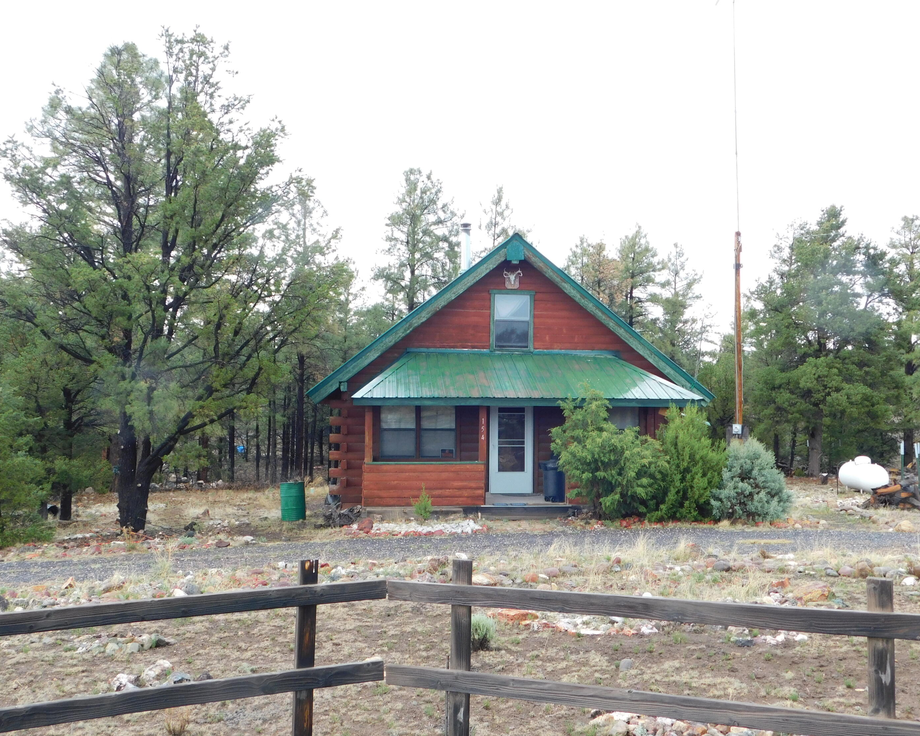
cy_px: 368
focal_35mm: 38
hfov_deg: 47.9
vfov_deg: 39.2
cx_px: 486
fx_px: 1035
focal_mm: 6.3
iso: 125
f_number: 3.5
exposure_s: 1/60
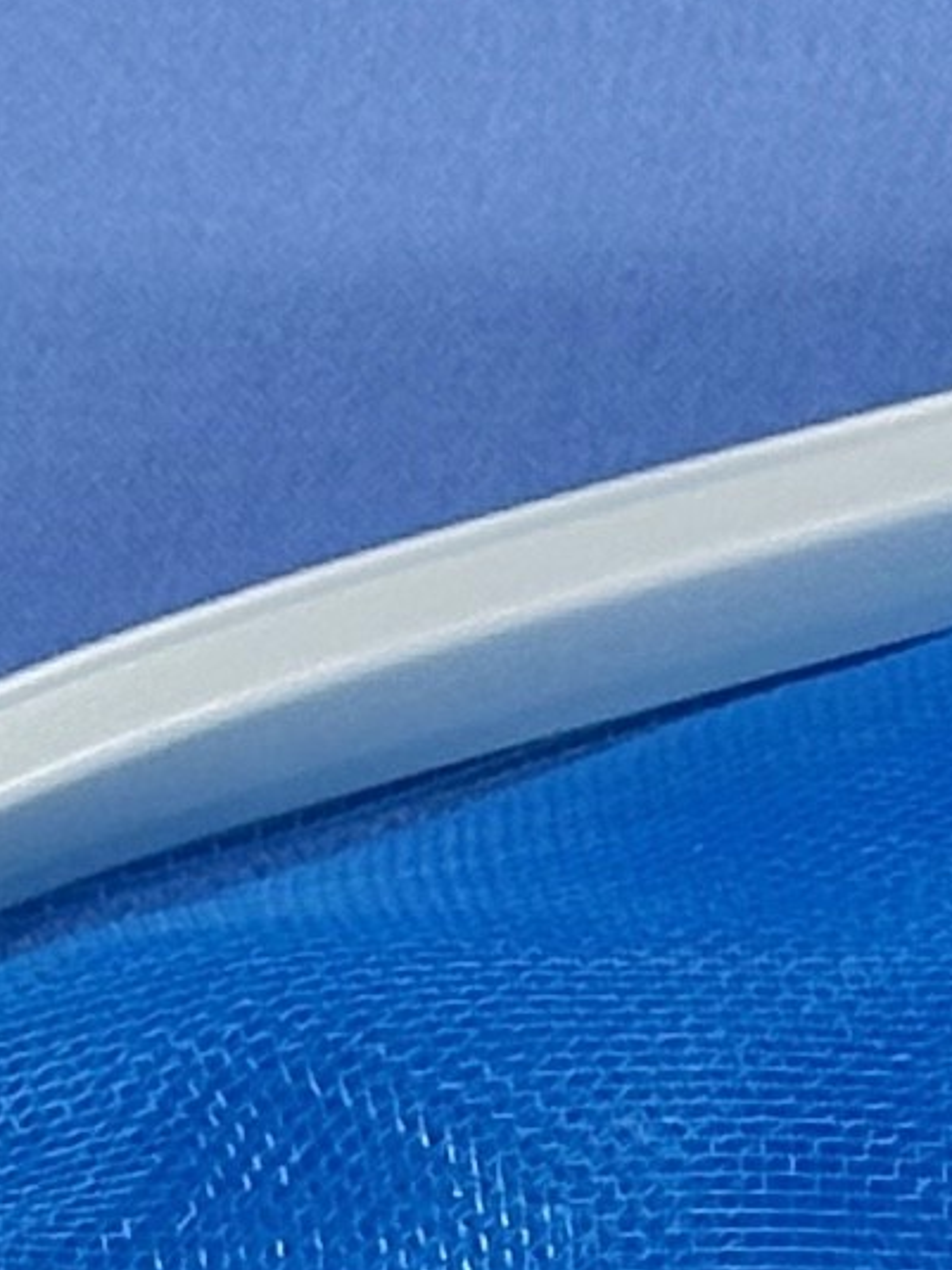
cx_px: 2431
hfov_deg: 4.0
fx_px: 13279
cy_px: 2018
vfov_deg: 5.4
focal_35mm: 362
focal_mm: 6.86
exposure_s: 1/148
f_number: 1.78
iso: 64
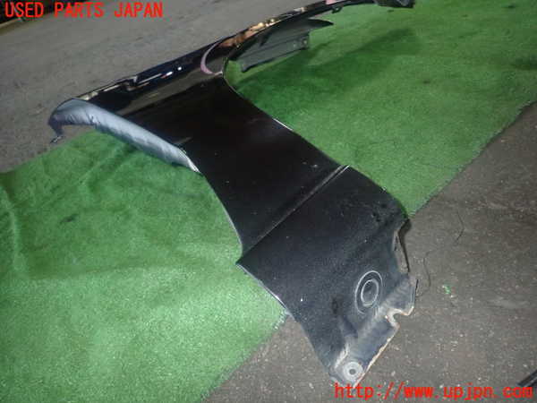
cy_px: 202
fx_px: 388
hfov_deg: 69.4
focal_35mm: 25
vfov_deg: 54.9
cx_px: 268
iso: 800
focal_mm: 4.5
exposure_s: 1/30
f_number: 5.6
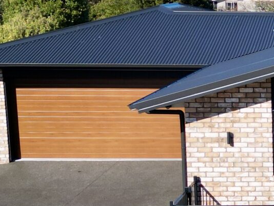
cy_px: 154
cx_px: 419
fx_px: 911
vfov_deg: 12.9
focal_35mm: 115
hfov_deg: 15.7
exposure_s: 1/3000
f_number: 1.7
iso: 150
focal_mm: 6.72
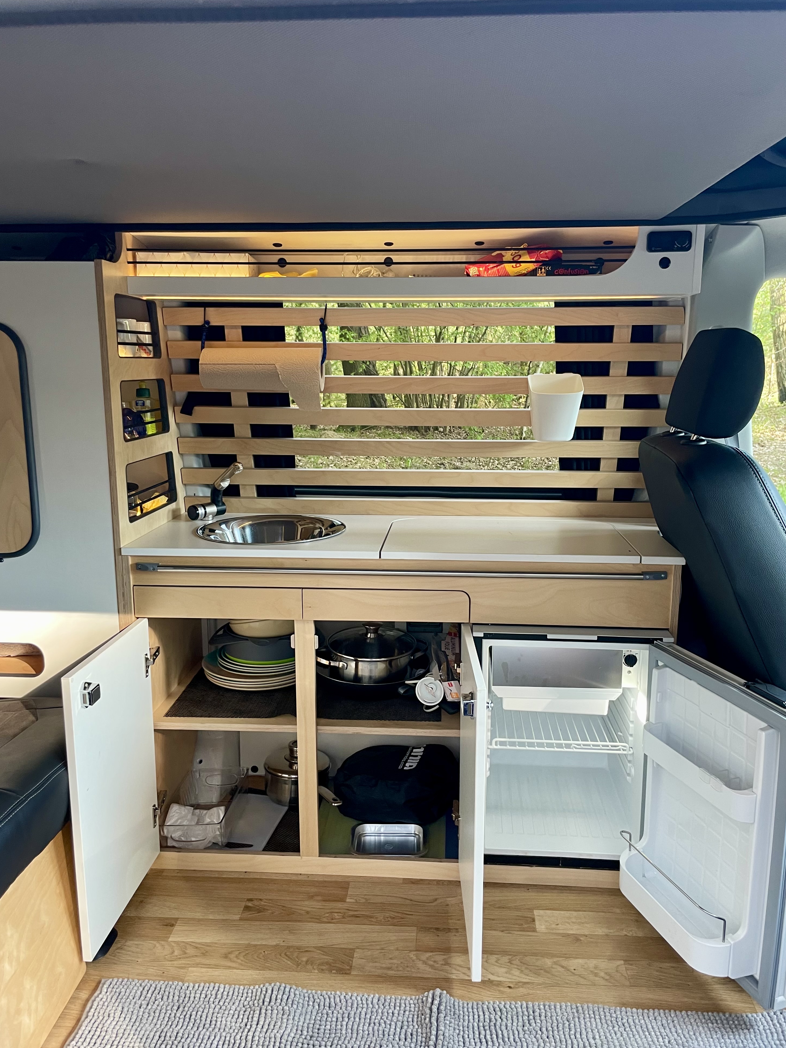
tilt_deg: -11.7
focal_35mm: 27
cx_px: 401
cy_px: 536
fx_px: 817
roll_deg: +2.7
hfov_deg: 51.3
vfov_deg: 65.3
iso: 125
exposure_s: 1/70
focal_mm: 4.2
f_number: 1.6
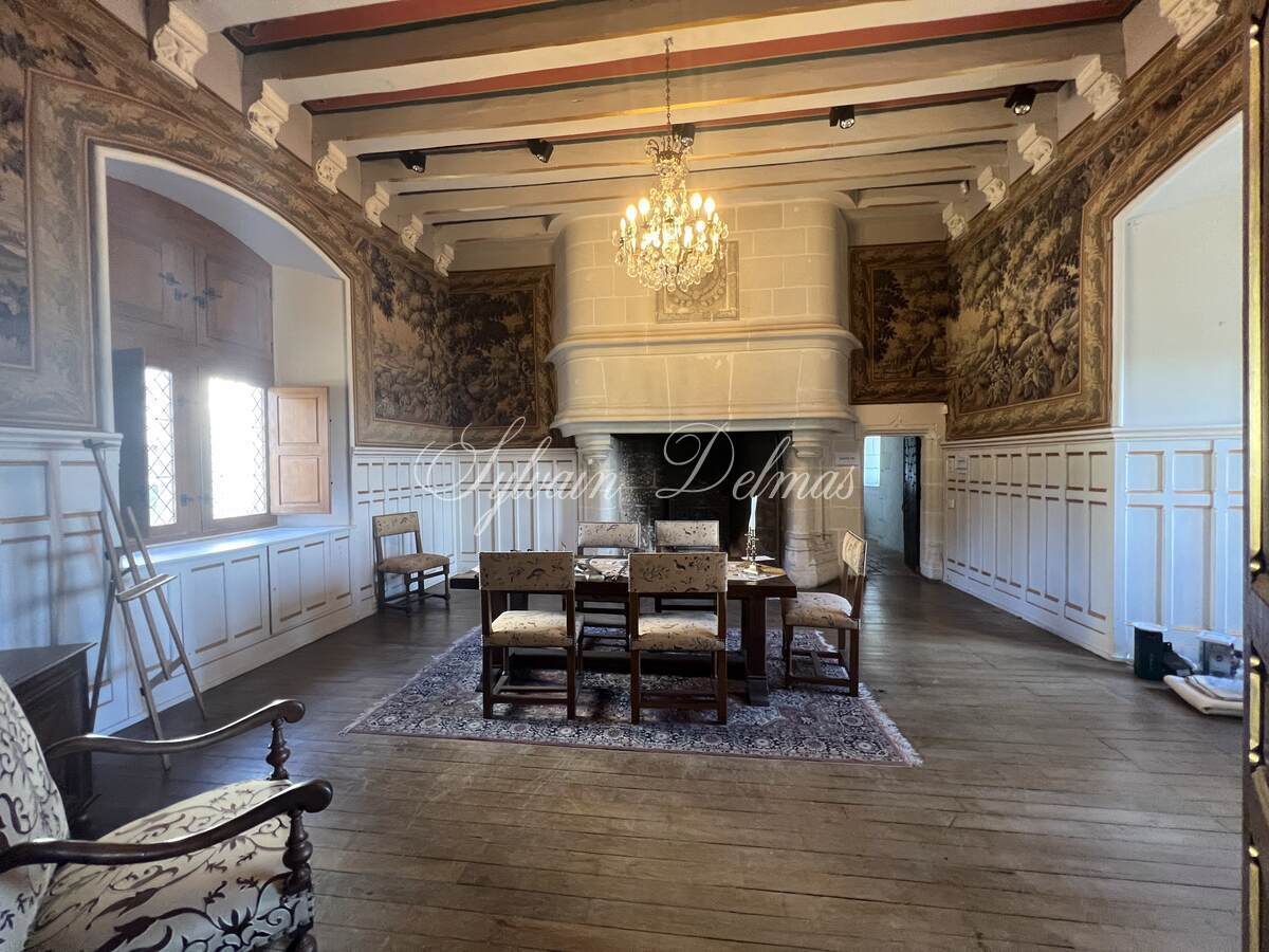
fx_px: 477
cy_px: 476
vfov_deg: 89.9
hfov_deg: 106.2
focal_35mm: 13
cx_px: 634
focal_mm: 1.57
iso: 250
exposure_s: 1/50
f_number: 1.8
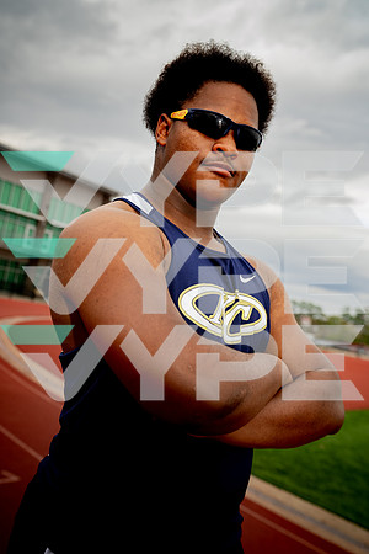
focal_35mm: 39
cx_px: 184
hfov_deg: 34.2
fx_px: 600
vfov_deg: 49.6
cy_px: 277
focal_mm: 39
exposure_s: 1/250
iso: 200
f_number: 4.5
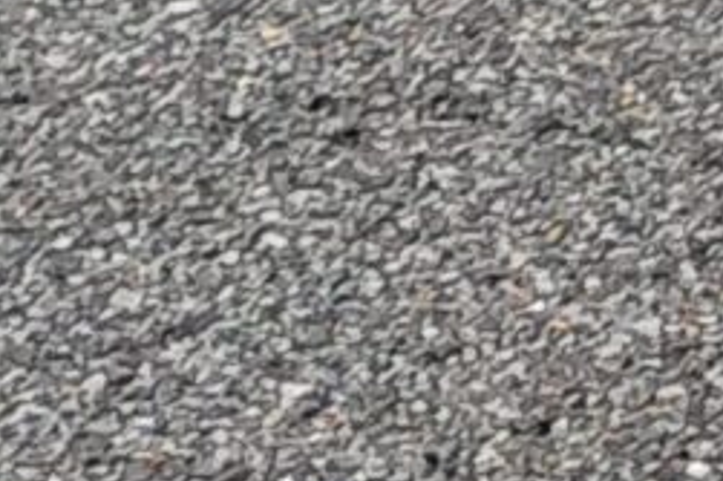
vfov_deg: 4.3
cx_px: 2109
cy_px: -2154
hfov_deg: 7.0
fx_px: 5318
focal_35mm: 265
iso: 50
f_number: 1.8
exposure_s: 1/3420
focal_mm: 4.69
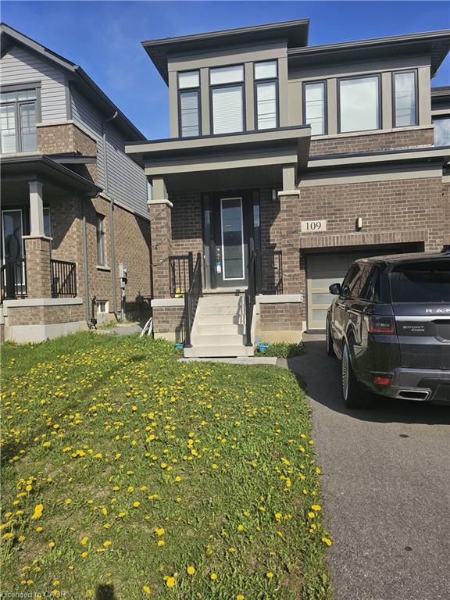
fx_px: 399
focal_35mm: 23
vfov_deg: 73.9
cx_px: 225
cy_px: 300
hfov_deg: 58.9
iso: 16
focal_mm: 6.3
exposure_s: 1/1433
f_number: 1.7
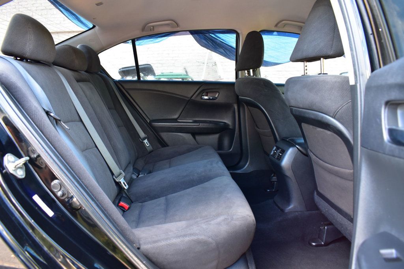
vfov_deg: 47.9
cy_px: 134
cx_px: 202
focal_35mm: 27
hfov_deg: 67.4
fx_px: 303
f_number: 6.3
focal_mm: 18
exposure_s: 1/15
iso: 450
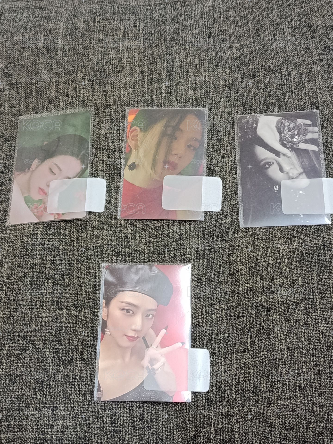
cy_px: 222
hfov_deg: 30.3
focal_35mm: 48
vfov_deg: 39.7
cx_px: 166
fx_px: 616
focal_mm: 5.24
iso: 1838
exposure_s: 1/24
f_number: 1.7
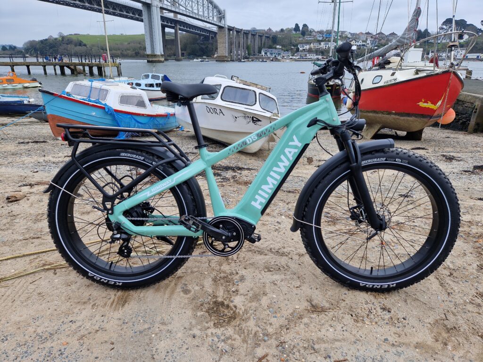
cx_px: 242
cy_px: 181
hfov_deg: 73.9
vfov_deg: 58.9
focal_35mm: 23
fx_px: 321
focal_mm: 5.4
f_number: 1.8
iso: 50
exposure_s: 1/700
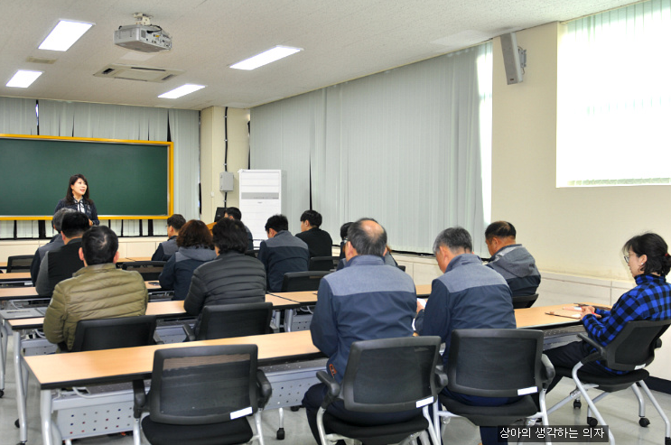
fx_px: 689
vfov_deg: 35.8
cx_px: 327
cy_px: 227
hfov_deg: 51.9
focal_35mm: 37
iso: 200
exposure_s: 1/60
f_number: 2.8
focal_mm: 24
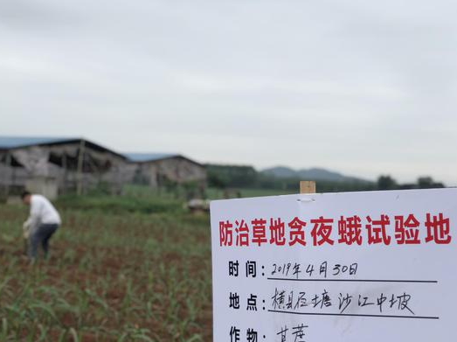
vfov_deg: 24.4
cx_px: 221
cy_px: 165
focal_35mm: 60
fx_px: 791
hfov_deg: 32.2
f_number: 2.8
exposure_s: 1/242
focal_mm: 6.6
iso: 20
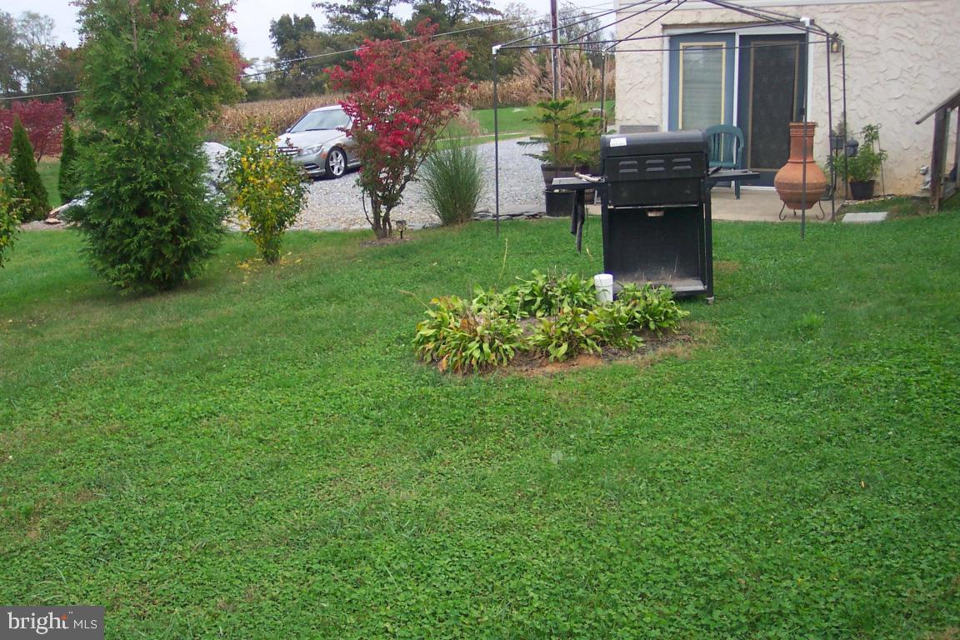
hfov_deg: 50.7
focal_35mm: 38
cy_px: 320
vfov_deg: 35.1
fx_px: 1013
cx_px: 480
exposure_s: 1/500
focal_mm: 8
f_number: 2.8
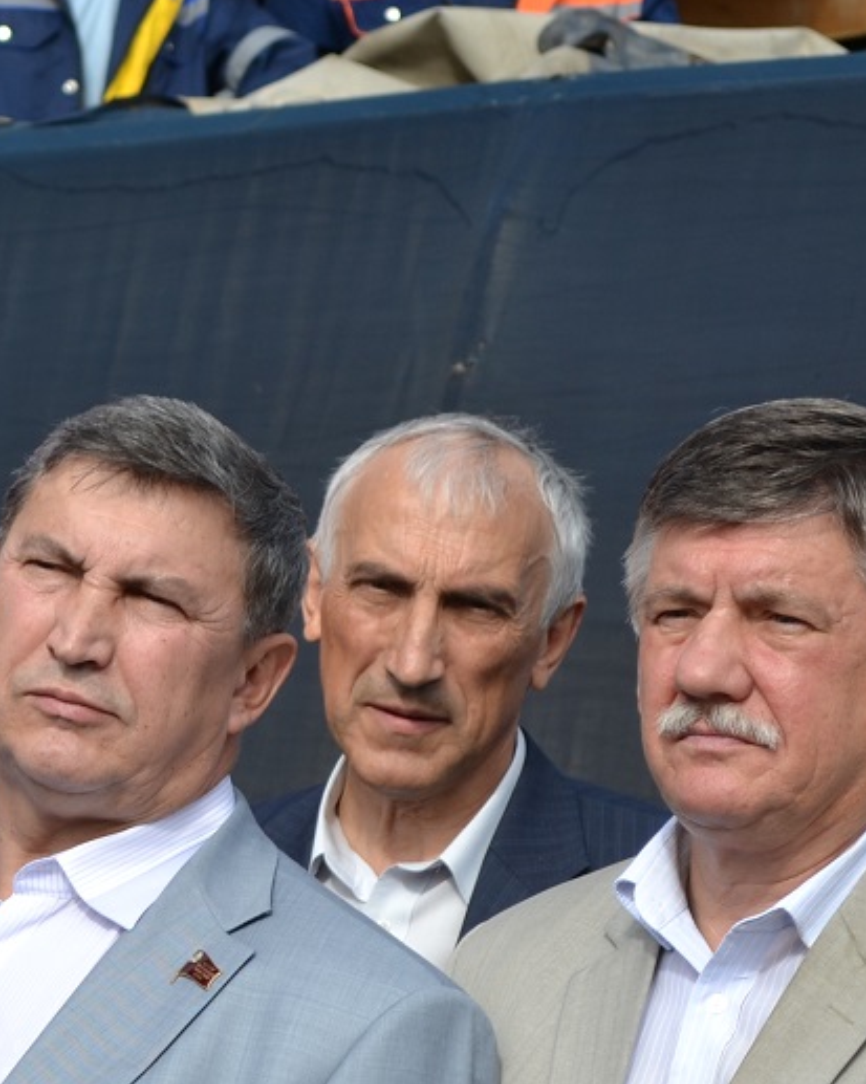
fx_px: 6646
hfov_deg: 7.4
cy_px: 845
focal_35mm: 207
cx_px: -144
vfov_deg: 9.3
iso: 100
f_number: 6.3
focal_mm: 55
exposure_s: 1/320
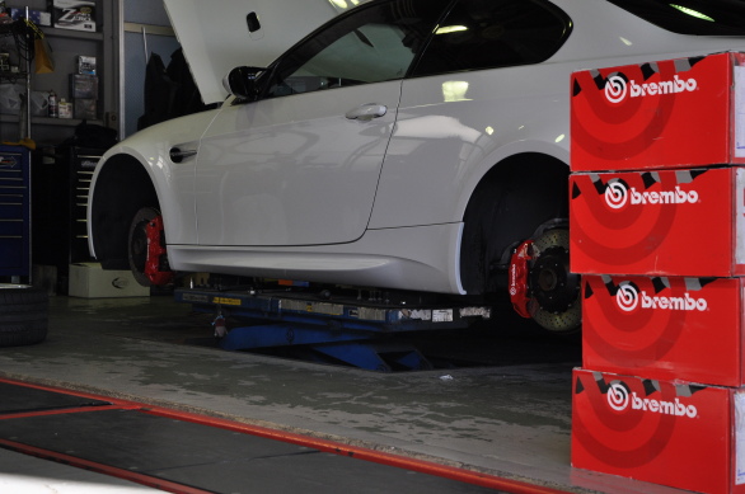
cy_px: 247
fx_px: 1550
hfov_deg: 27.0
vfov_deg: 18.1
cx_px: 372
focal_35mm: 75
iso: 500
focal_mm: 50
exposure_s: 1/200
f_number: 8
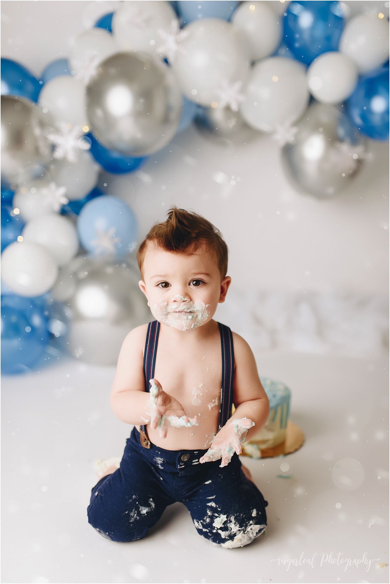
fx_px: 568
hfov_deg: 37.9
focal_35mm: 35
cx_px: 195
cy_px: 292
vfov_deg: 54.4
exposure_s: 1/200
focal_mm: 35
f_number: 2
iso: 100
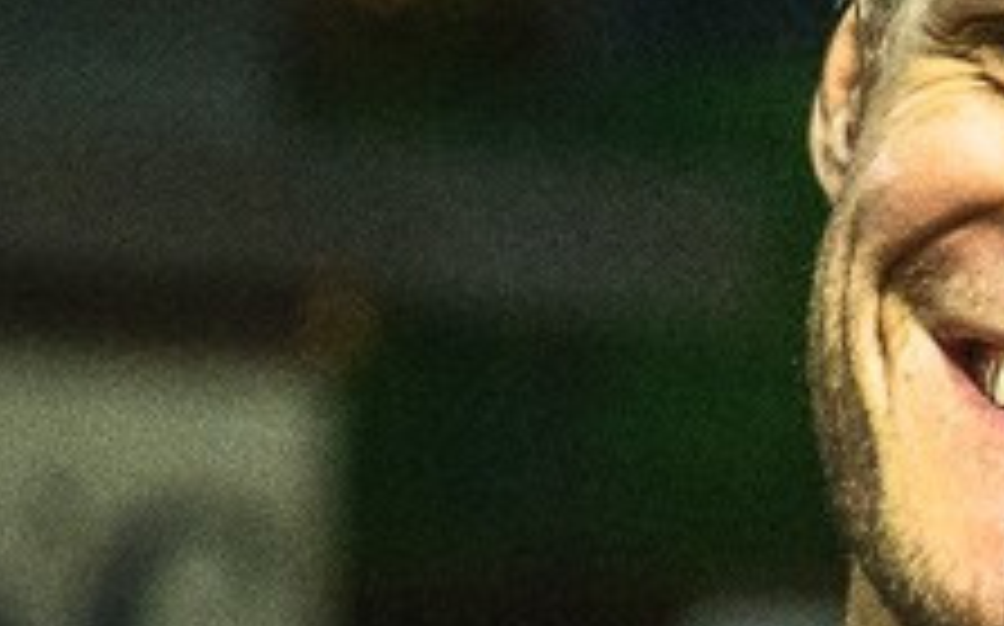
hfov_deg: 3.4
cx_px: 1504
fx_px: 16815
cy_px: 944
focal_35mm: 615
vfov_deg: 2.1
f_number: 3.5
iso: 2000
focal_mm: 70
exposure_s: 1/500
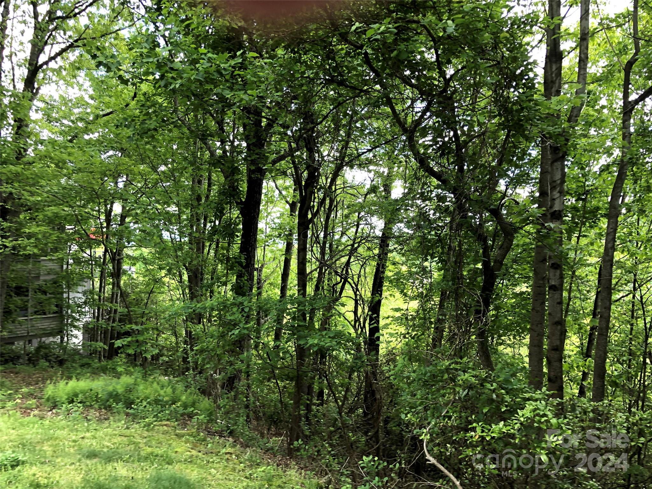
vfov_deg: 49.7
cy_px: 244
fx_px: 527
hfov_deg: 63.4
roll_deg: +0.1
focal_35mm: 28
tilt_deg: -0.4
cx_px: 326
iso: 50
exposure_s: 1/120
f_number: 1.8
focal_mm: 4
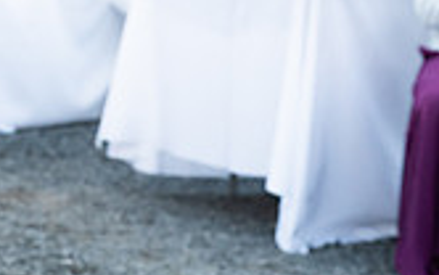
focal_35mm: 217
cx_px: -249
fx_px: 2598
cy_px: -149
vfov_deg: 6.0
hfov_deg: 9.4
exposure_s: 1/500
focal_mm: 61
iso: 2000
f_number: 4
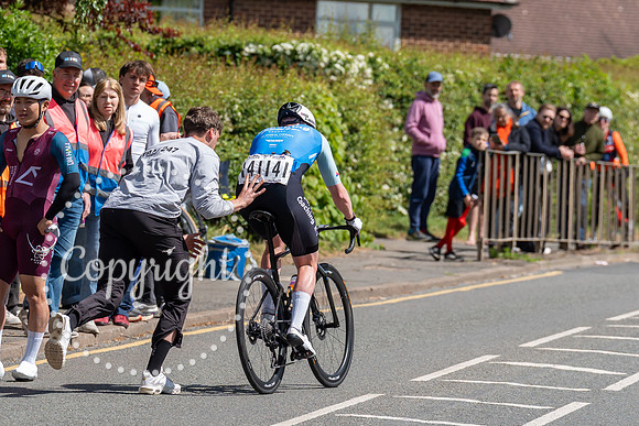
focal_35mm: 362
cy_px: 226
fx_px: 6429
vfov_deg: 3.8
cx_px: 155
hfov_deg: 5.7
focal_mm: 200
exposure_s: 1/1000
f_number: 5.6
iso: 250
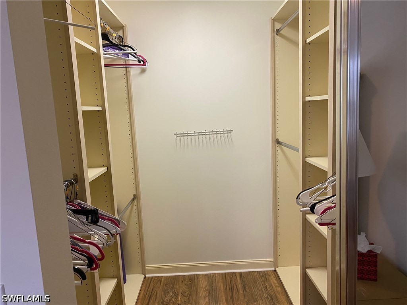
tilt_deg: -7.2
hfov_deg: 67.3
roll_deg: +2.0
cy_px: 152
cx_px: 204
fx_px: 306
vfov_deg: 53.1
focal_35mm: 26
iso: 200
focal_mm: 4.25
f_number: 1.8
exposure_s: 1/60
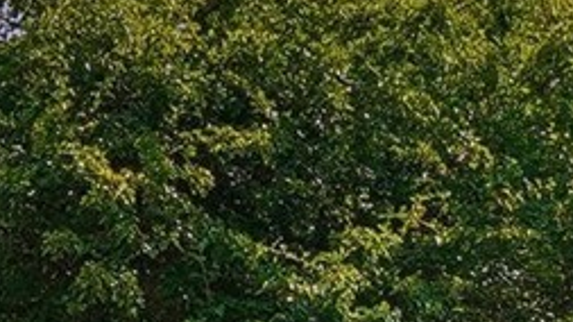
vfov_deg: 4.5
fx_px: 3948
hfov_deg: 8.1
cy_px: 876
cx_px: 952
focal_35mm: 260
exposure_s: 1/125
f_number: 8
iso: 125
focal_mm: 25
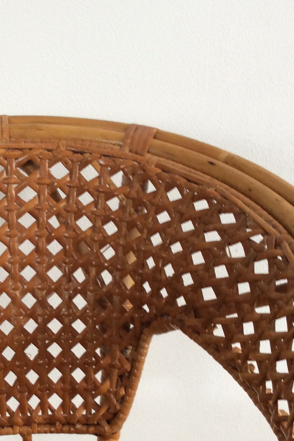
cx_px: -1
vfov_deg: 28.9
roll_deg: +2.9
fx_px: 845
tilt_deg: -29.9
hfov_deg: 19.2
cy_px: 318
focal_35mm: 69
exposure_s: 1/25
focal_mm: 3.3
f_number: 2.4
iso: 40
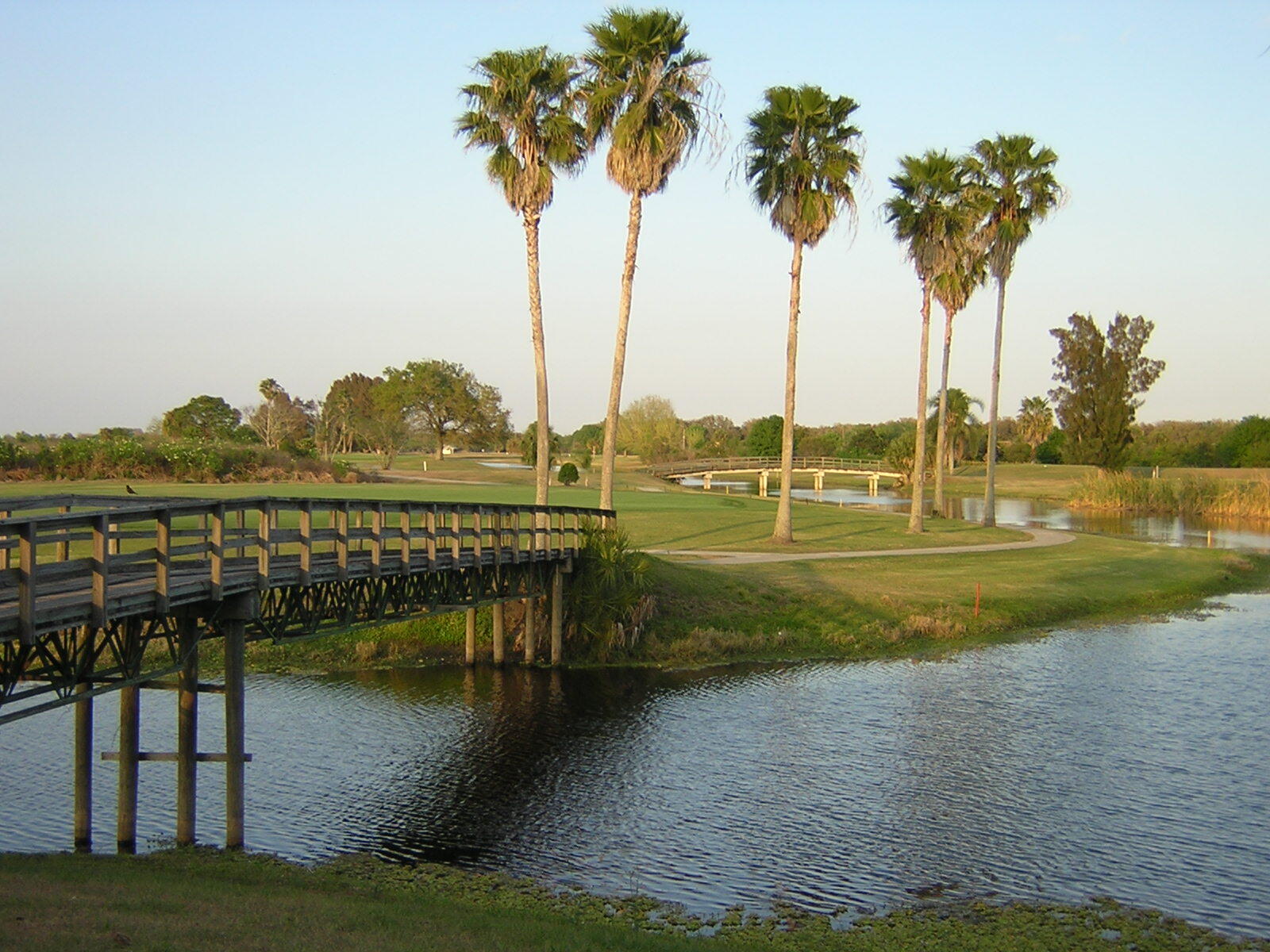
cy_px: 476
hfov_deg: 40.4
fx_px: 1724
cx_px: 635
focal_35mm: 47
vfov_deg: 30.9
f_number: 2.9
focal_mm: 6.1
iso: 100
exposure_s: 1/276
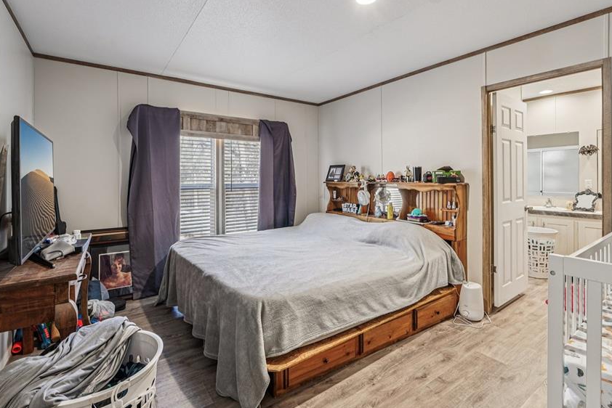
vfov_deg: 70.1
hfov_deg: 93.3
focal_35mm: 17
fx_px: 289
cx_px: 309
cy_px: 176
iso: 400
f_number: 9
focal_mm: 14
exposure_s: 1/6
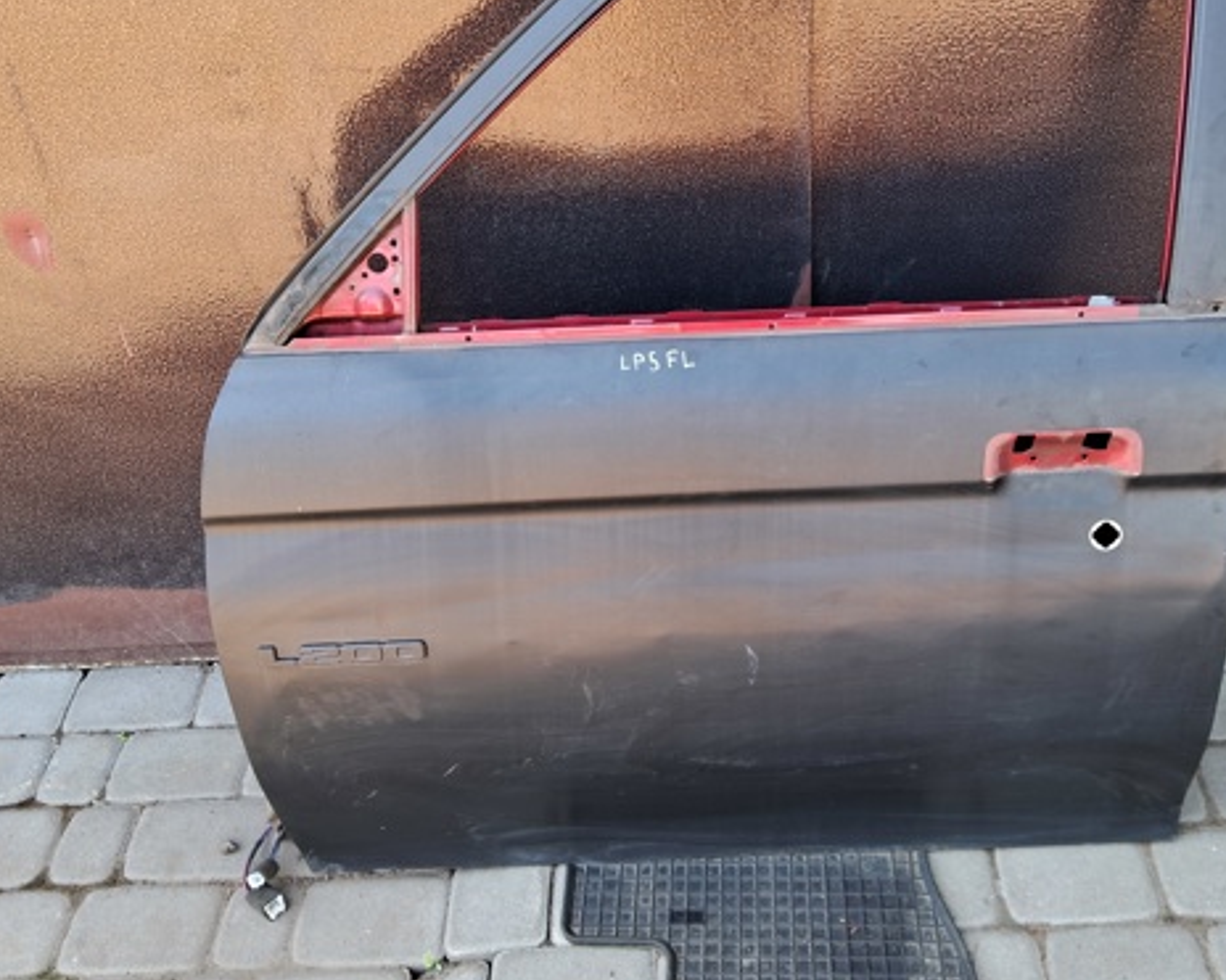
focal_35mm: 35
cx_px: 695
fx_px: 1270
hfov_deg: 51.4
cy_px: 390
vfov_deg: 42.0
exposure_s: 1/50
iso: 64
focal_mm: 3.98
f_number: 1.8
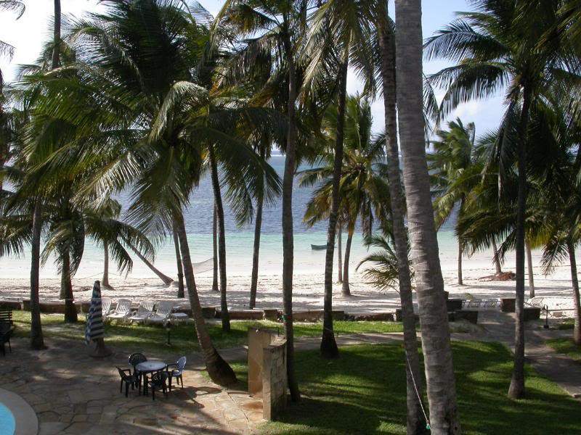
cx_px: 290
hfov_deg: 49.0
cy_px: 218
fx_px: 638
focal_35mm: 38
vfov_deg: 37.7
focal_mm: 7.85
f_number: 6.7
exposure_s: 1/302
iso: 100
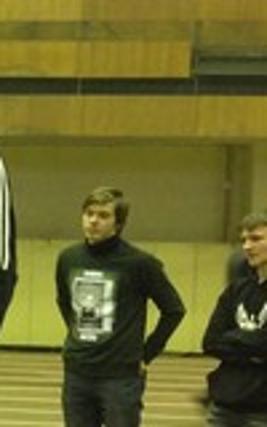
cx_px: -451
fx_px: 1525
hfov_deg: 8.7
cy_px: 280
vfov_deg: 15.9
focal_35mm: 131
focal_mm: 4.13
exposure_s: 1/20
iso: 125
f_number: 2.4
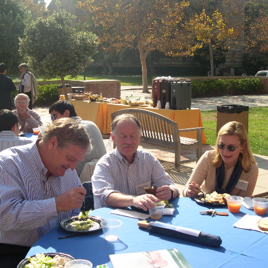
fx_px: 394
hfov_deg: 37.5
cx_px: 125
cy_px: 134
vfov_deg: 37.6
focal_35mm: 45
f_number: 7.6
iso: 100
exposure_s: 1/106
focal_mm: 8
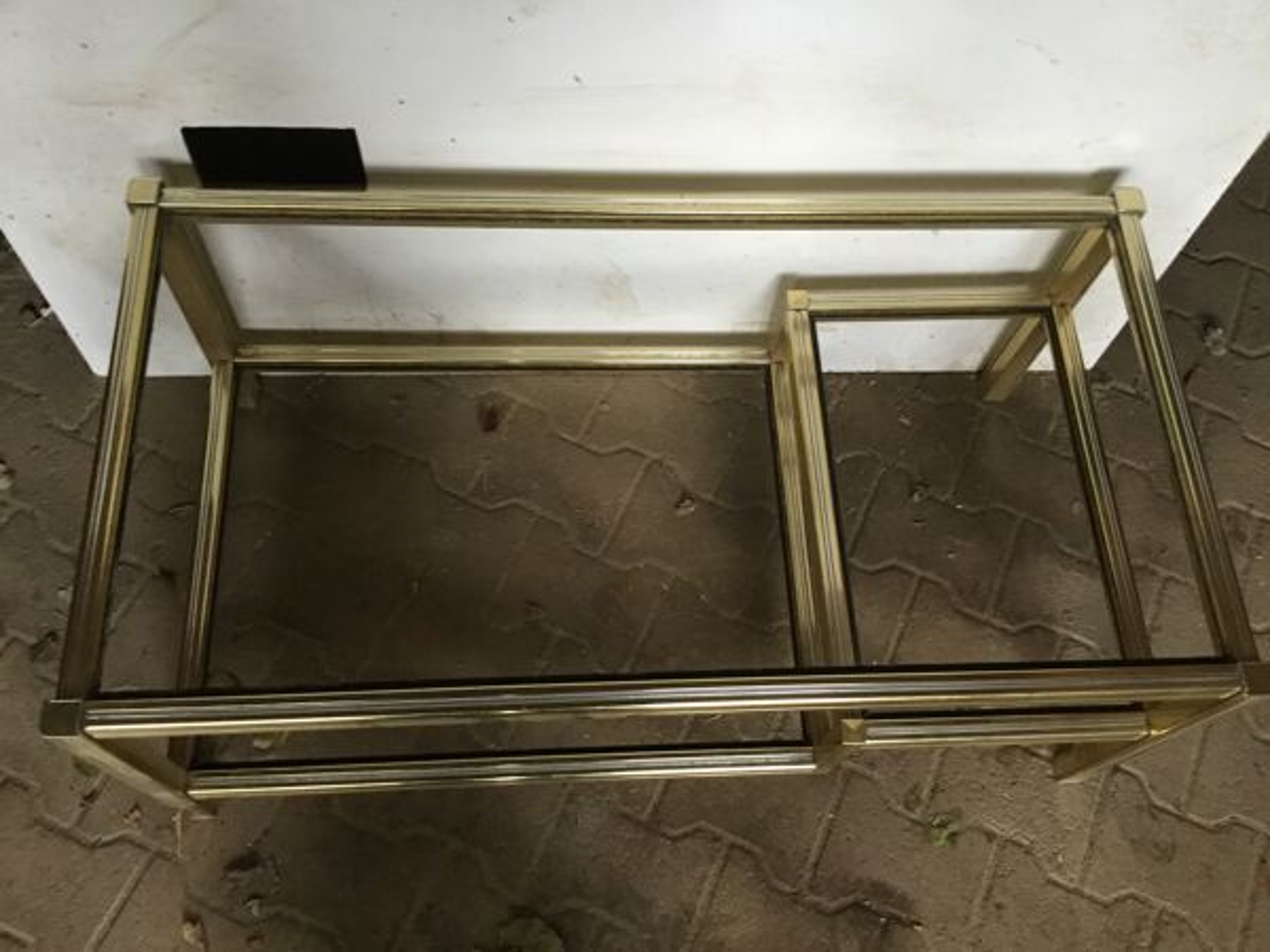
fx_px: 1137
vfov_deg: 45.4
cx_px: 635
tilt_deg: -64.9
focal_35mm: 31
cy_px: 476
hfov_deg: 58.4
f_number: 2.4
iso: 200
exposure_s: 1/20
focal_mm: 3.3
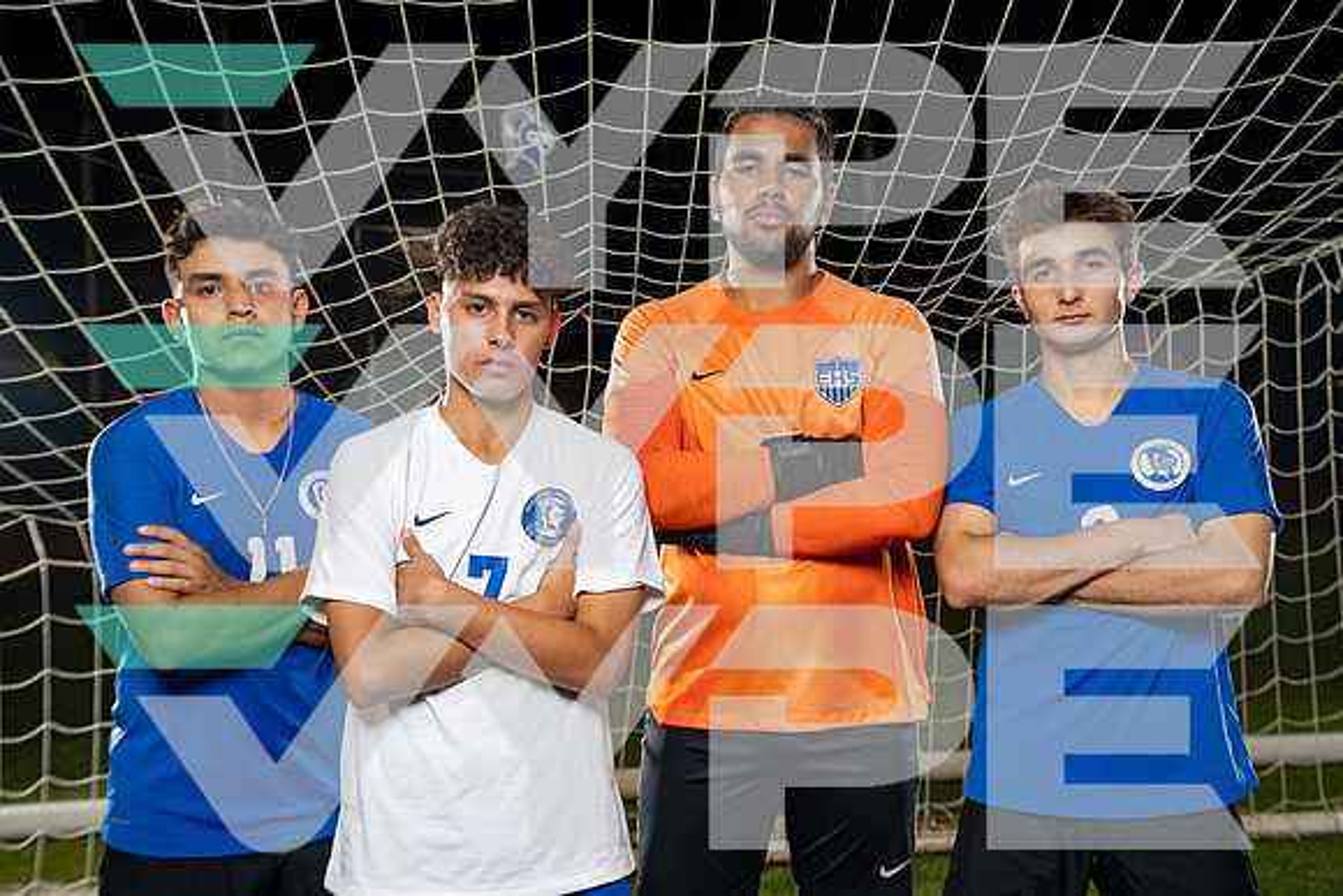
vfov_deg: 36.0
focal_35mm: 37
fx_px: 1381
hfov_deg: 51.9
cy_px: 448
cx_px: 672
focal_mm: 37
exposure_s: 1/125
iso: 400
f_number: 4
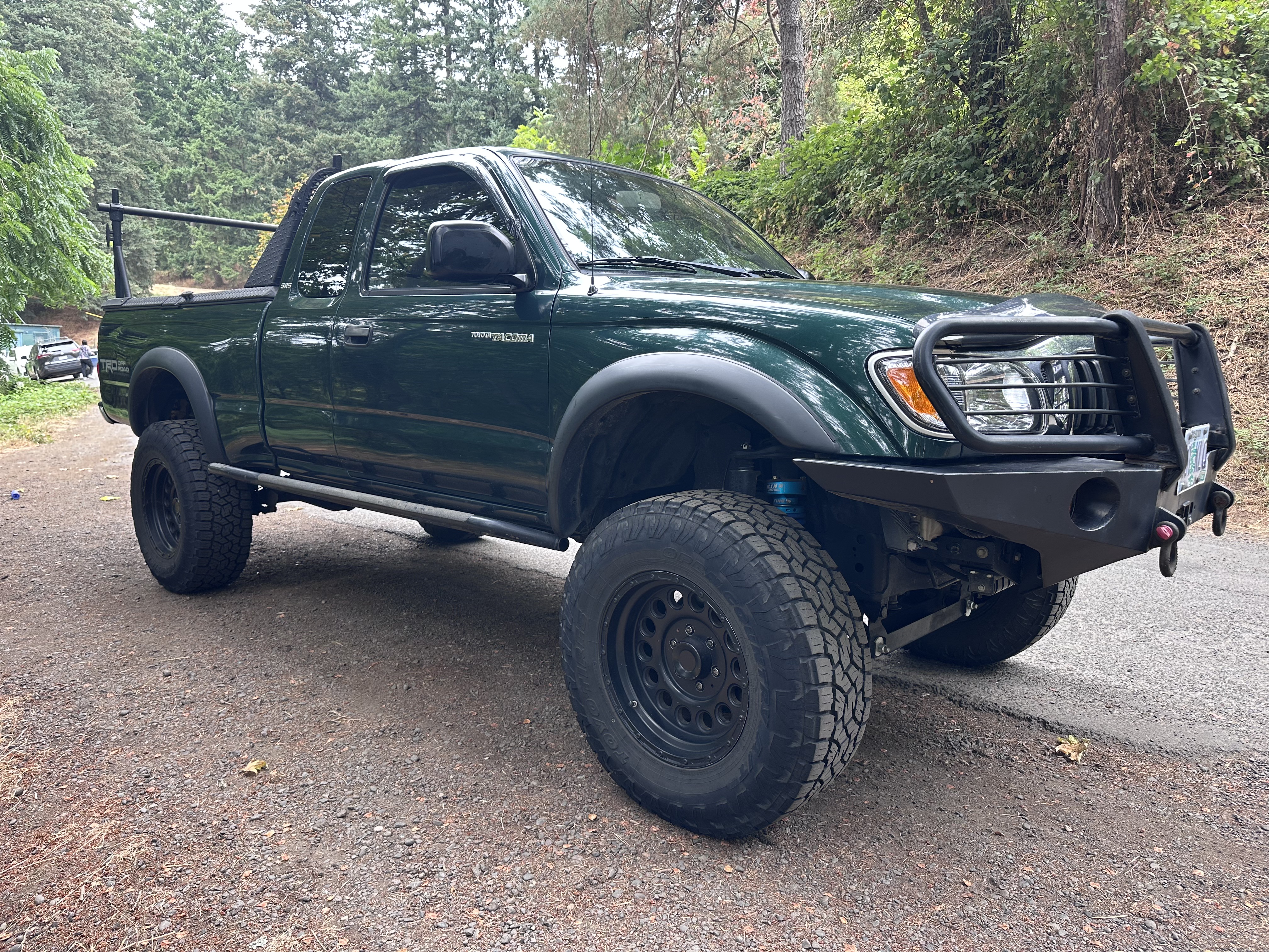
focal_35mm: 24
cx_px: 634
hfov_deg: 71.6
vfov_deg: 56.8
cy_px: 476
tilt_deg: -5.3
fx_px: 880
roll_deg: -0.7
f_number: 1.78
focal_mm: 6.86
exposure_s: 1/121
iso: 100
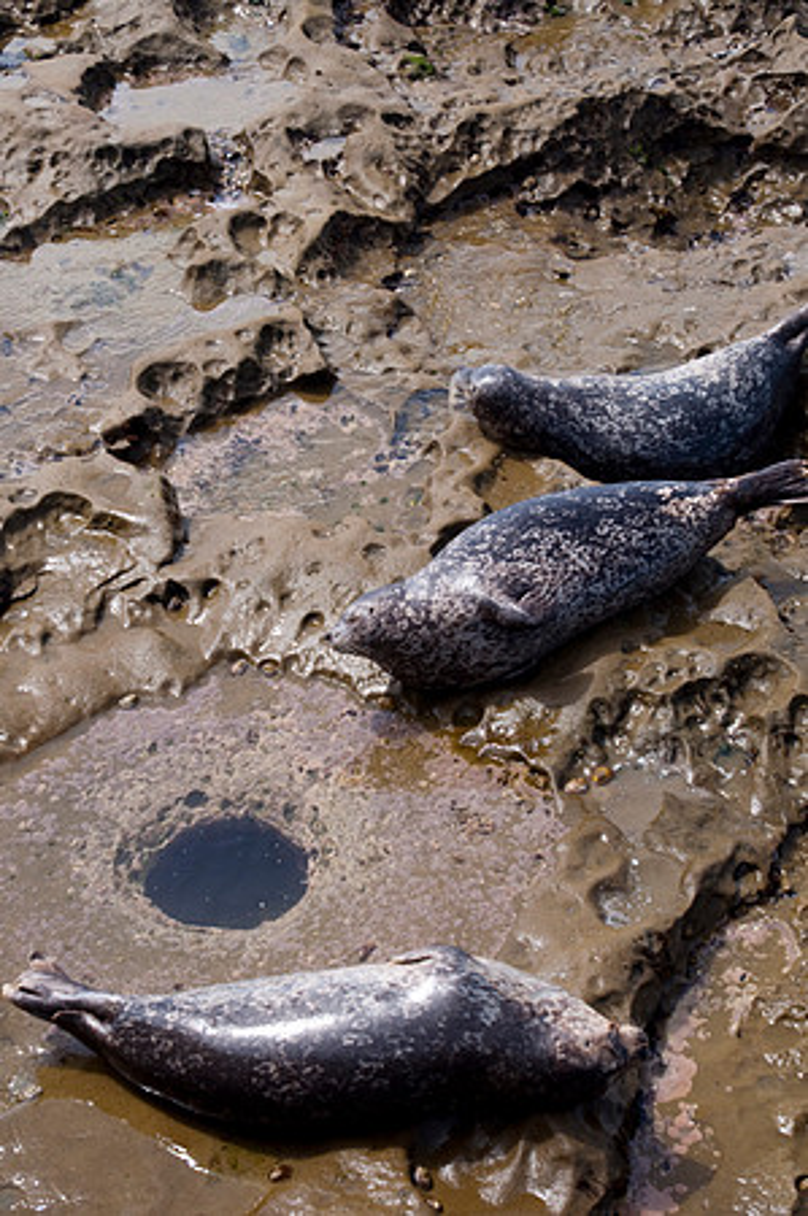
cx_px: 404
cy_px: 608
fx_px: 2531
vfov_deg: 27.0
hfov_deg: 18.1
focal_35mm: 75
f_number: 4.8
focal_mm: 50
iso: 220
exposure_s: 1/1000
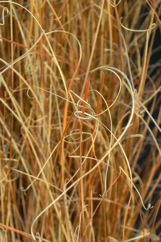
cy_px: 136
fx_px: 1127
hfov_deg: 8.2
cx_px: 49
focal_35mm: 168
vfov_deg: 12.2
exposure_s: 1/50
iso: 160
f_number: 5
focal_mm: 23
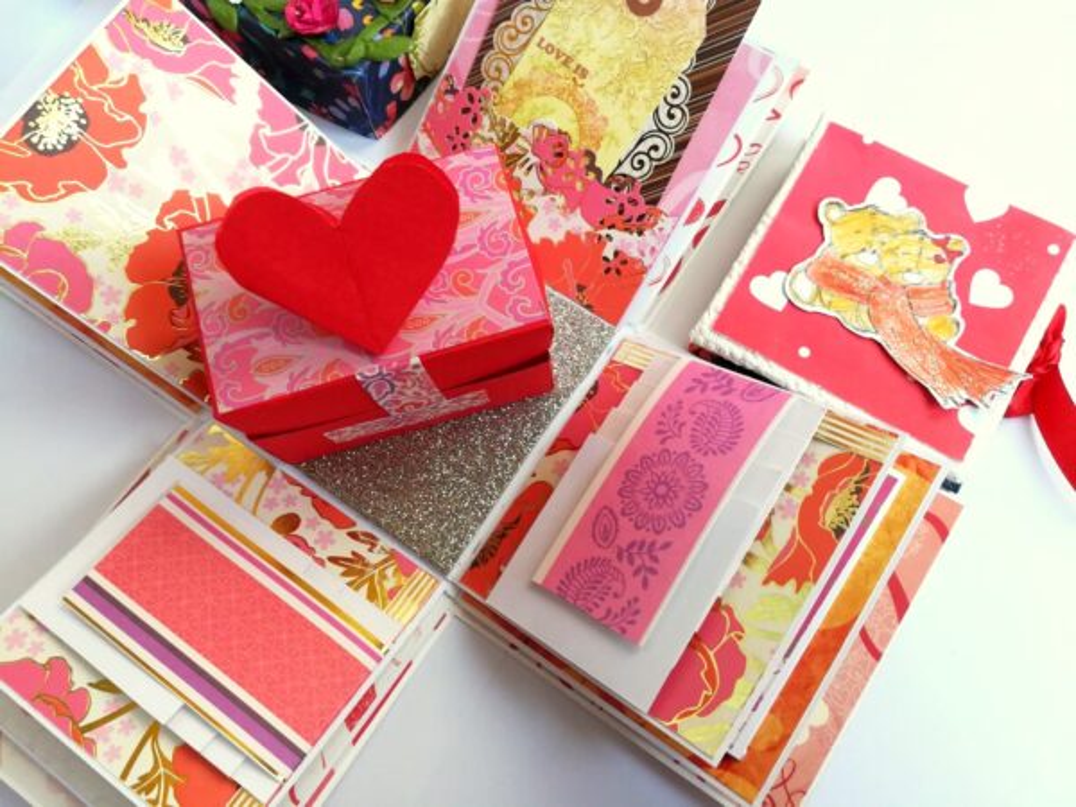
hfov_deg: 67.3
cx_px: 538
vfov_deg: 53.1
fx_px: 808
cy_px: 404
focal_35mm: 26
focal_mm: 3.83
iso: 80
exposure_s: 1/33.3
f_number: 2.2
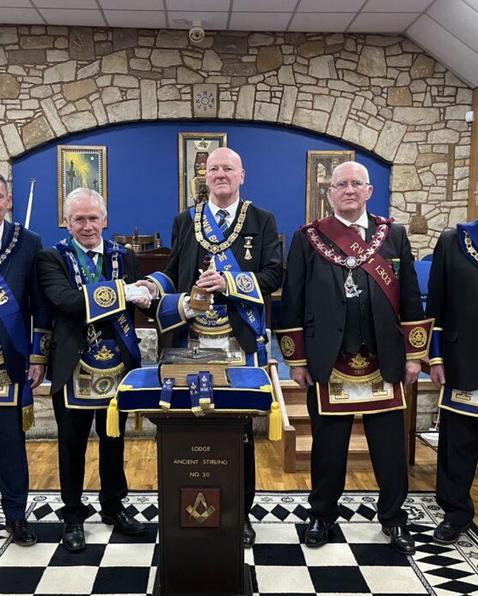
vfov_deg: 49.0
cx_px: 207
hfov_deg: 40.1
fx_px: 654
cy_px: 319
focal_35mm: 37
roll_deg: -0.2
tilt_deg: -7.1
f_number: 1.6
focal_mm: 5.1
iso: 400
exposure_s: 1/50
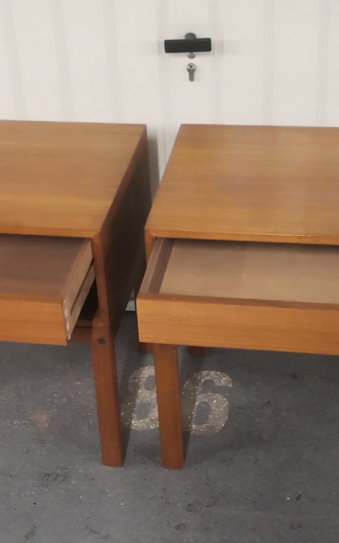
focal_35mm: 69
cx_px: 122
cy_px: 316
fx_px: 1020
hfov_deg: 18.8
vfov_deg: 29.7
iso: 250
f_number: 1.6
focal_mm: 3.95
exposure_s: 1/33.3
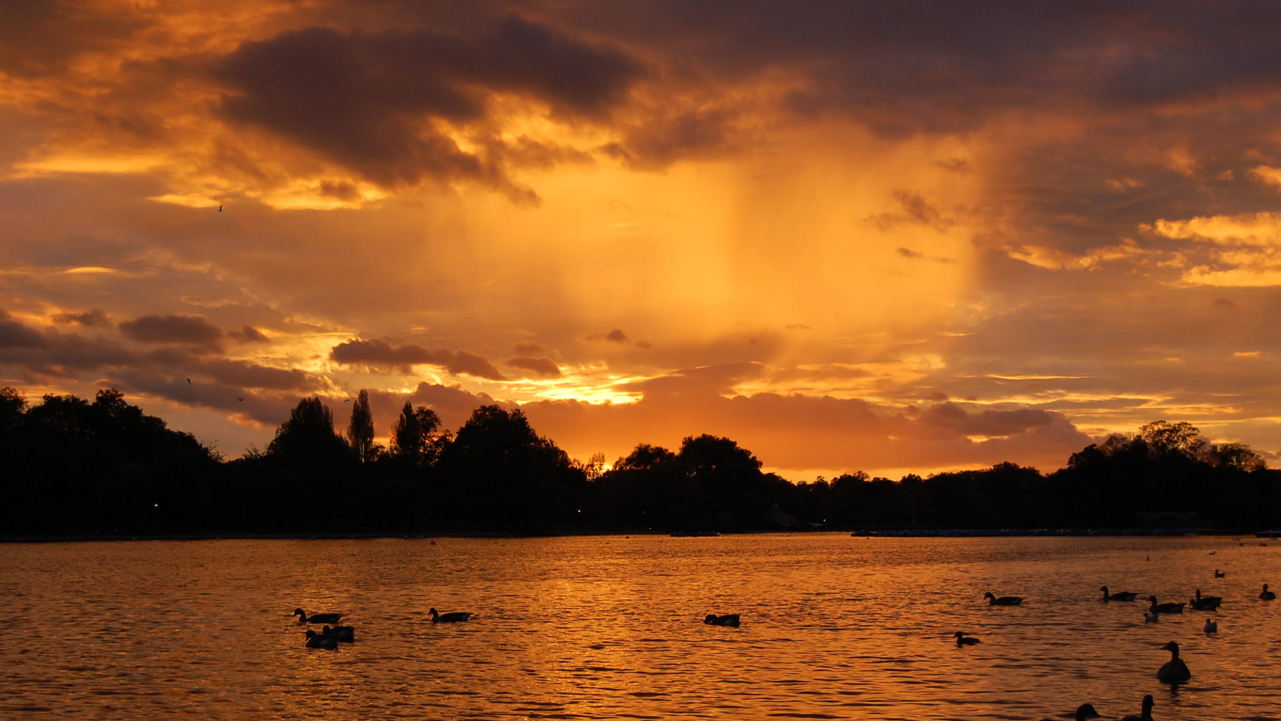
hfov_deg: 35.4
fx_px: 2004
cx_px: 568
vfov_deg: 20.3
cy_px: 503
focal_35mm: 59
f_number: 4.2
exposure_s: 1/320
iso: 400
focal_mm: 30
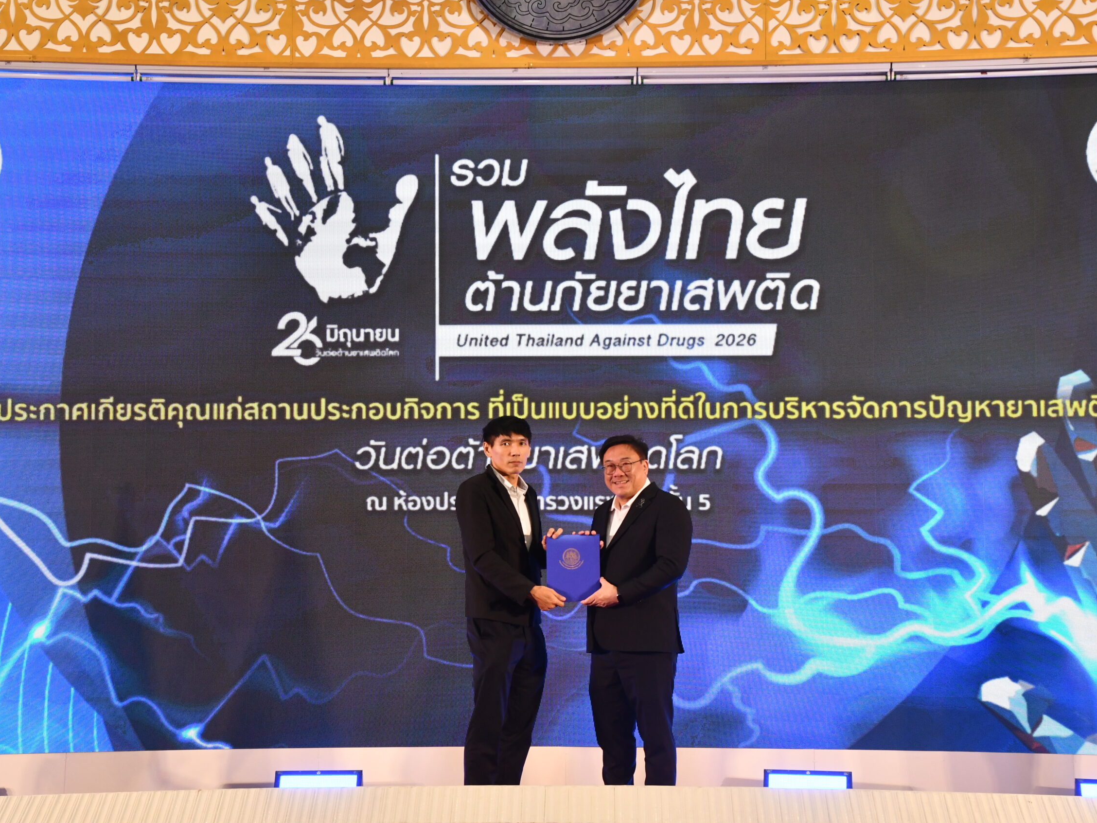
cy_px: 412
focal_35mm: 72
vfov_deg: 20.4
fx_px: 2282
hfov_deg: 27.0
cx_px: 550
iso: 900
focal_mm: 44
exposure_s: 1/125
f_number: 4.5
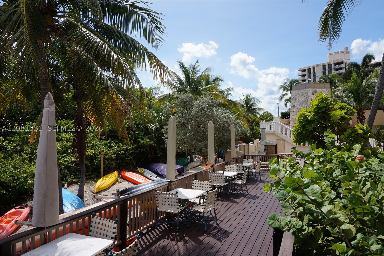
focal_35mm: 24
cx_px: 192
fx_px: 256
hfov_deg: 73.7
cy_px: 128
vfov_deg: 53.1
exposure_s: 1/125
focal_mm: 16
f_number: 14
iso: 100
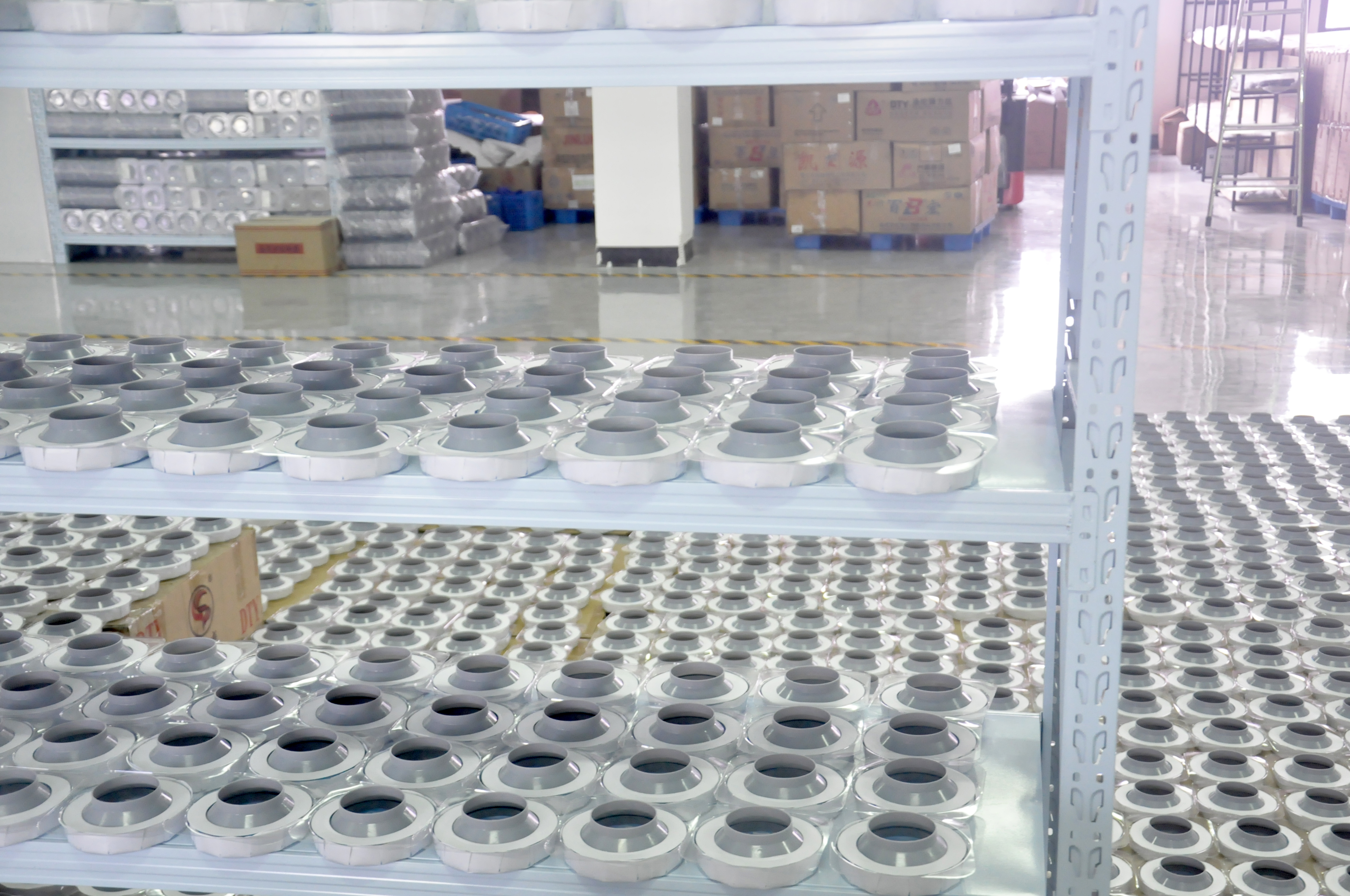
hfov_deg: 43.7
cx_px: 675
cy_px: 448
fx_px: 1685
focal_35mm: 45
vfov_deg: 29.8
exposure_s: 1/80
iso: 2500
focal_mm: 30
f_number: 4.5
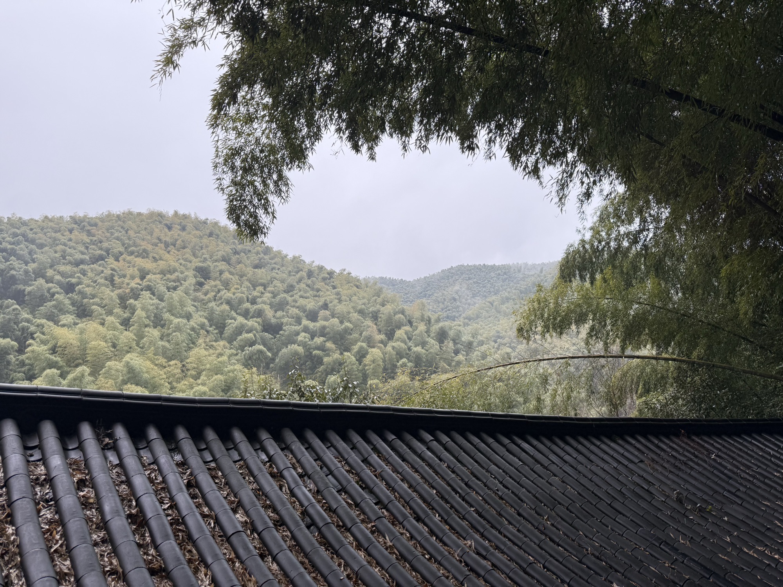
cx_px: 392
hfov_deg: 71.6
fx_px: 543
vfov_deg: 56.8
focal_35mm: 24
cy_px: 294
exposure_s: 1/433
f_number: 1.78
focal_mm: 6.76
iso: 80
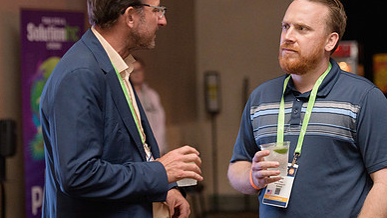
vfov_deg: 7.0
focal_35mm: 174
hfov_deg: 12.4
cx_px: 268
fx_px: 1785
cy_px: 57
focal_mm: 98
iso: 1250
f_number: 3.5
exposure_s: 1/250
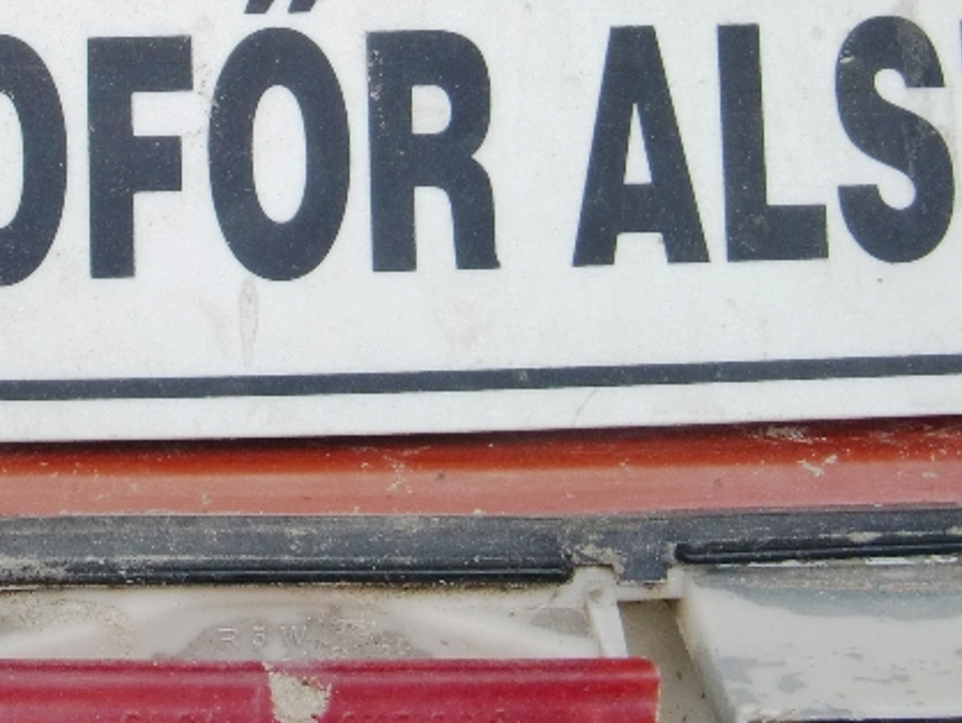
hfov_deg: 20.8
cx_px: 159
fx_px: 2586
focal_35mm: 93
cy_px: 44
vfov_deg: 15.7
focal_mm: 6.66
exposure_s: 1/125
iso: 64
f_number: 3.9
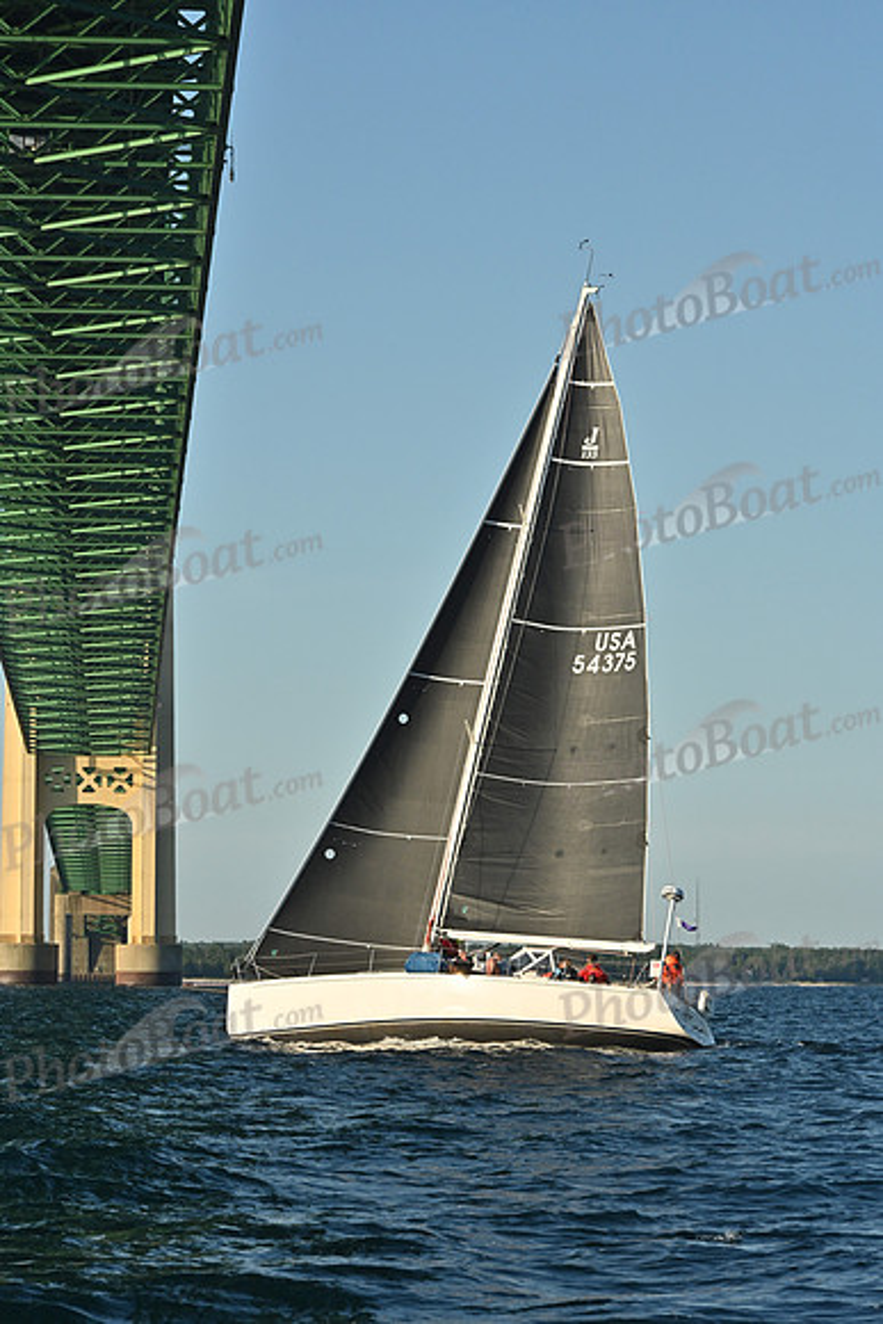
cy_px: 662
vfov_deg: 15.8
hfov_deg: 10.6
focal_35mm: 130
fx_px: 4780
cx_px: 442
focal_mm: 130
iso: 800
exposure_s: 1/1000
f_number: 14
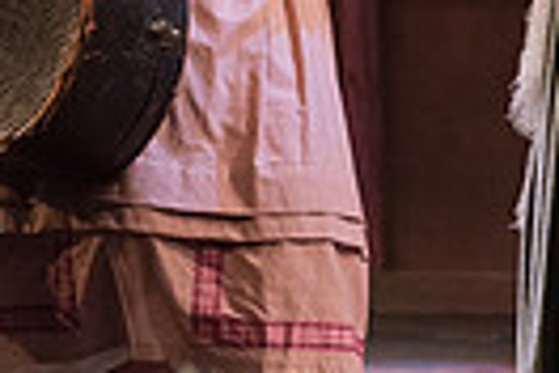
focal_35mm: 771
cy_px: -129
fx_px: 11971
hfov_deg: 2.7
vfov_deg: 1.8
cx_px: 21
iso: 4000
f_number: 4.5
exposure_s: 1/250
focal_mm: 175
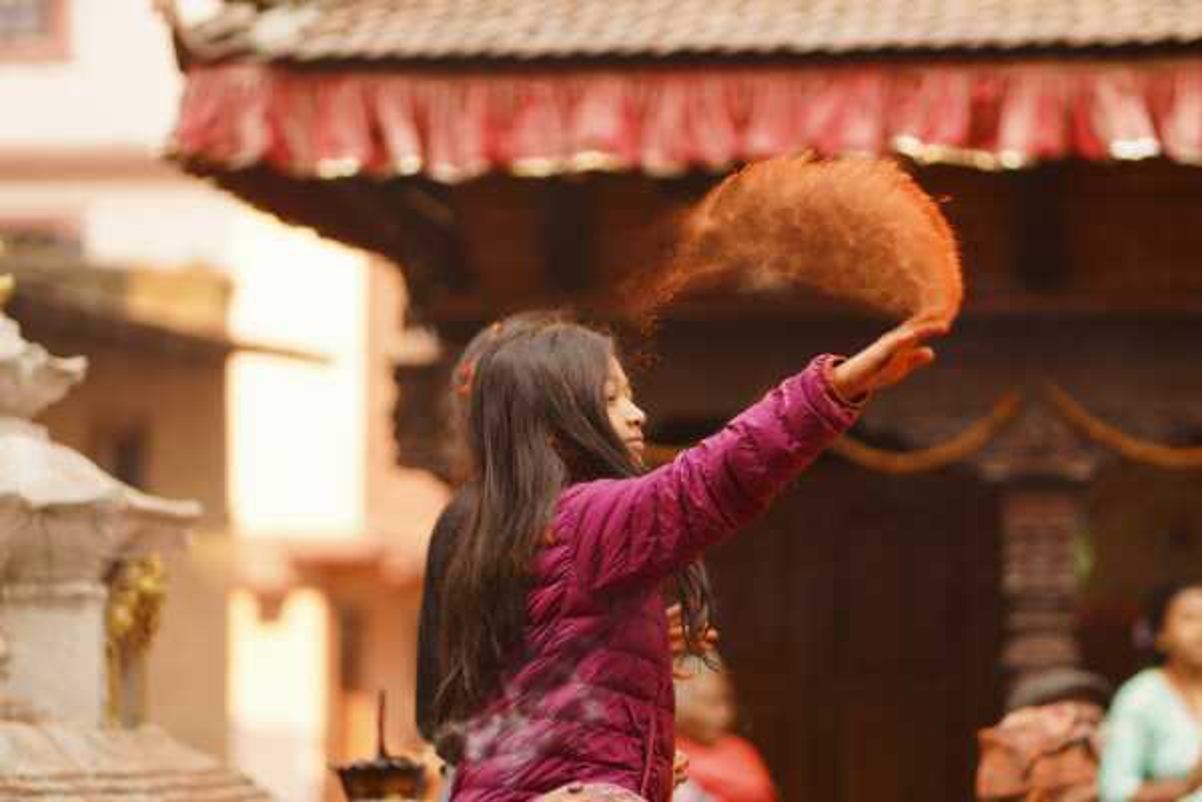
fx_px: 2838
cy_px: 401
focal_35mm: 85
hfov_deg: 23.9
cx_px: 601
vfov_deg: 16.1
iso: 500
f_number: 1.8
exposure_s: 1/1000
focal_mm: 85
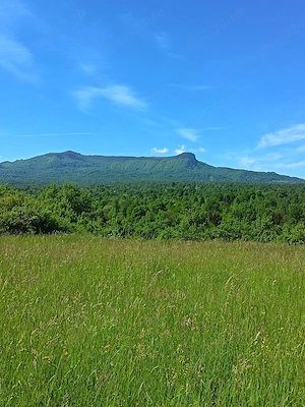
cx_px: 152
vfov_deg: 43.9
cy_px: 204
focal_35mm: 43
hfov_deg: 33.6
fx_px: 505
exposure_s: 1/625
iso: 100
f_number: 1.75
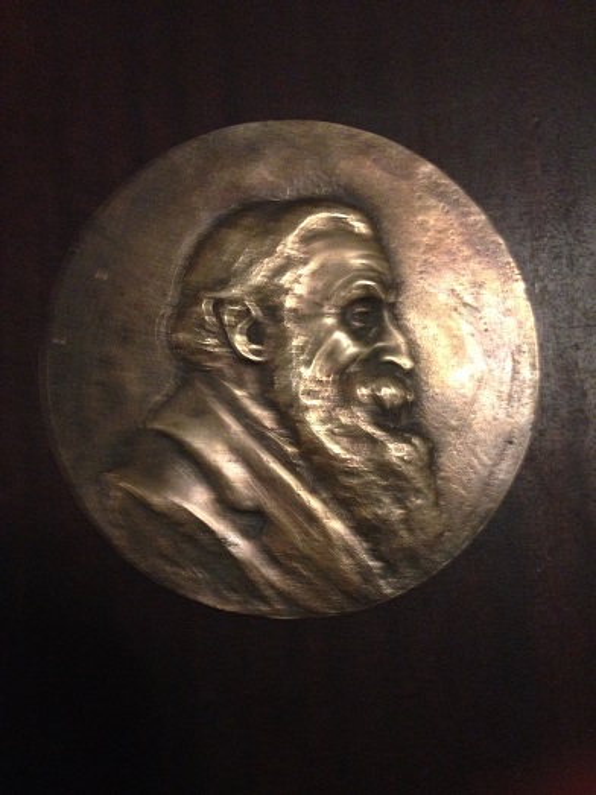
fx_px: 758
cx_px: 298
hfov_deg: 42.9
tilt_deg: -86.7
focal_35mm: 33
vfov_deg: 55.4
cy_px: 398
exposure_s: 1/15
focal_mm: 4.12
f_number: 2.4
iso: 400
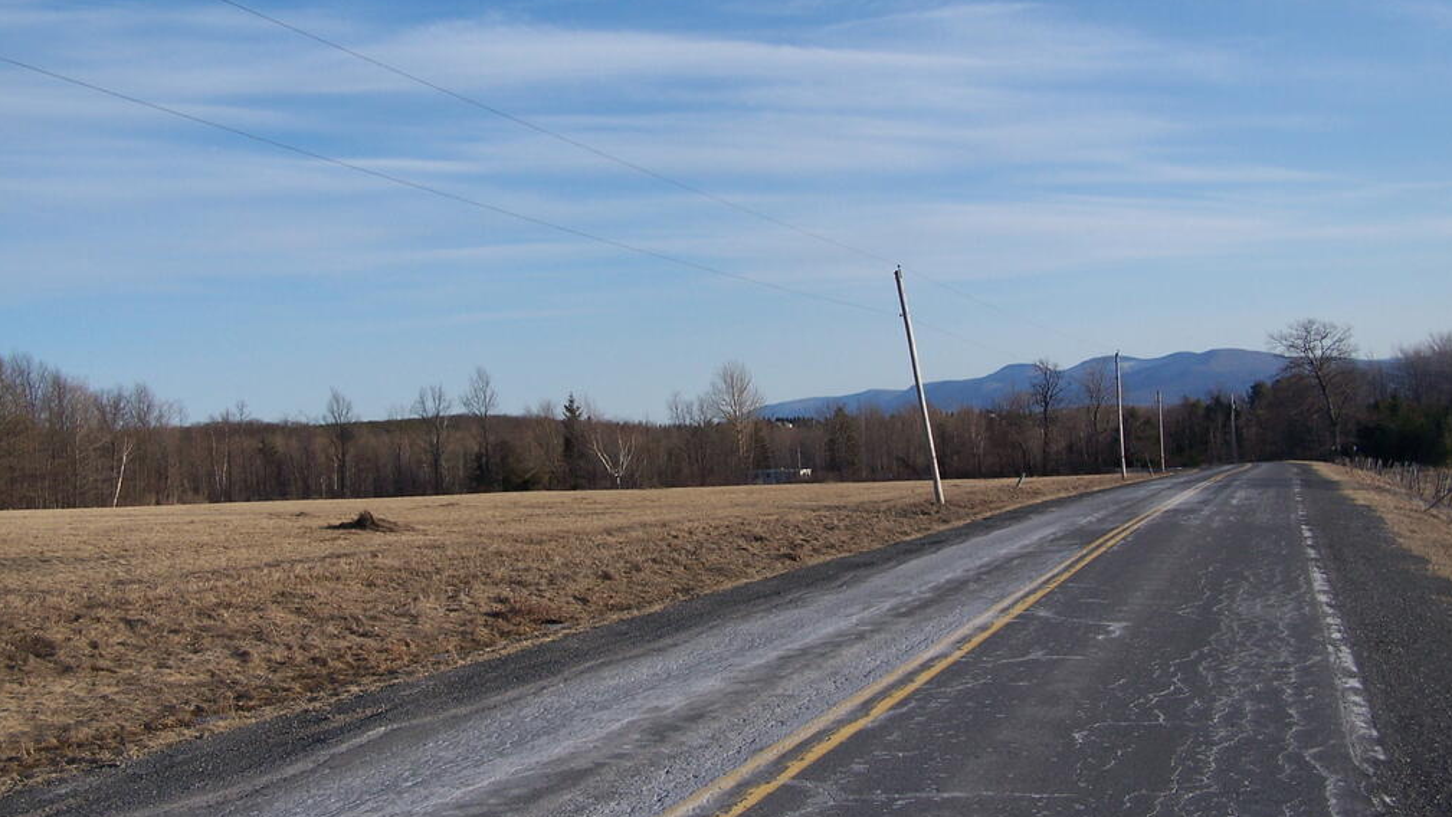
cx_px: 732
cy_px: 408
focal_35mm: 42
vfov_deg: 28.4
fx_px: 1617
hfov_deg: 48.3
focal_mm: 6.3
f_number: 4
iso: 80
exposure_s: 1/800
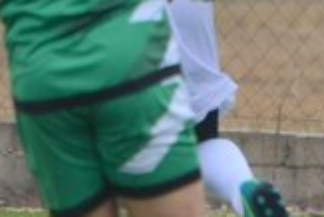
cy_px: 53
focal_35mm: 2204
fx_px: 19853
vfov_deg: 0.6
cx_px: 415
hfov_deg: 0.9
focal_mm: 300
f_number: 5.6
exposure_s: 1/640
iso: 800
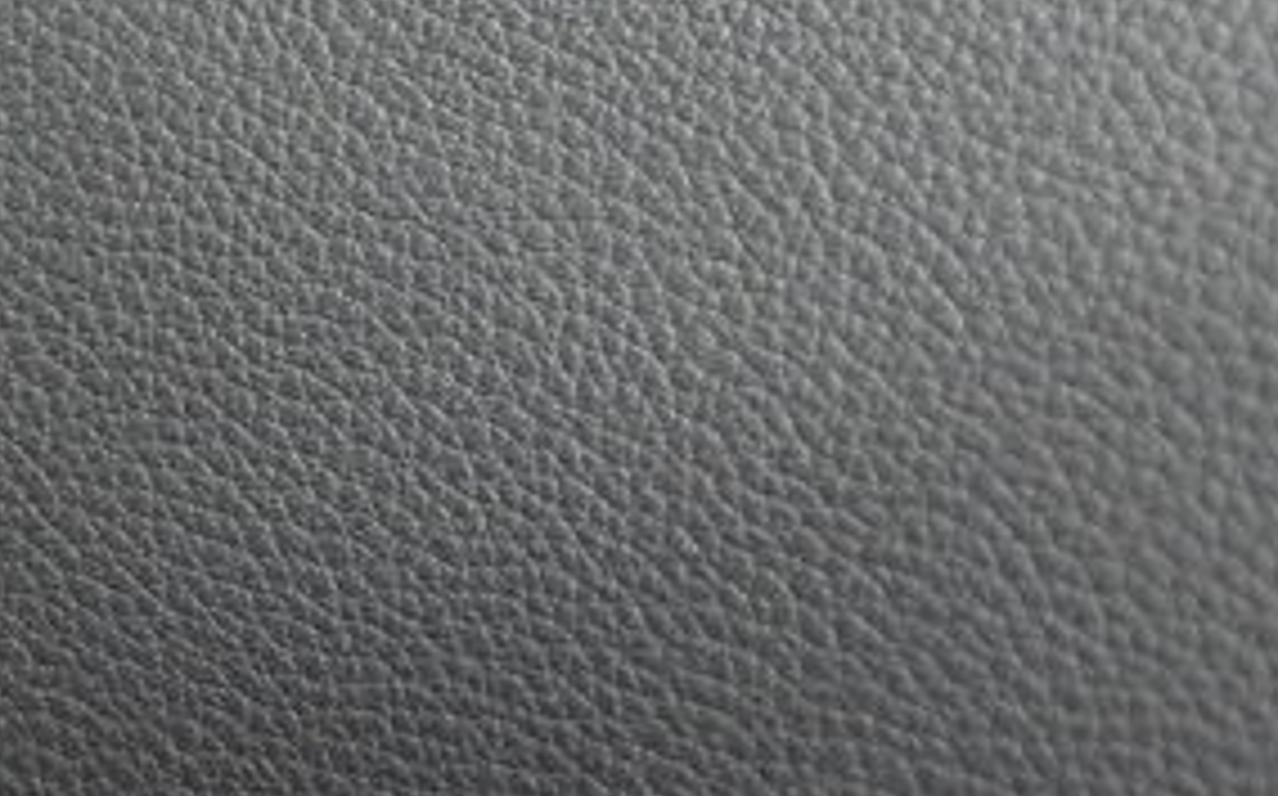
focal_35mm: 302
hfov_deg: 6.9
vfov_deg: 4.3
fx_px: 10510
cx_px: -544
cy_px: 913
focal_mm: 56
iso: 3600
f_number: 4.8
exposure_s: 1/60
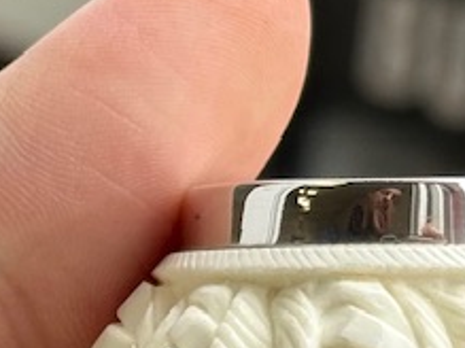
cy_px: 562
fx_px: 3773
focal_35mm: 281
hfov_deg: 7.0
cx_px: -185
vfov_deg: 5.2
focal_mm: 6.86
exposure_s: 1/756
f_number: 1.78
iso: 64
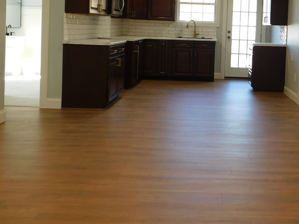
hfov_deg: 38.0
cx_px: 223
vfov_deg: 29.1
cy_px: 52
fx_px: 423
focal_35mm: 49
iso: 125
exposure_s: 1/40
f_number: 3.2
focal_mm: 5.3
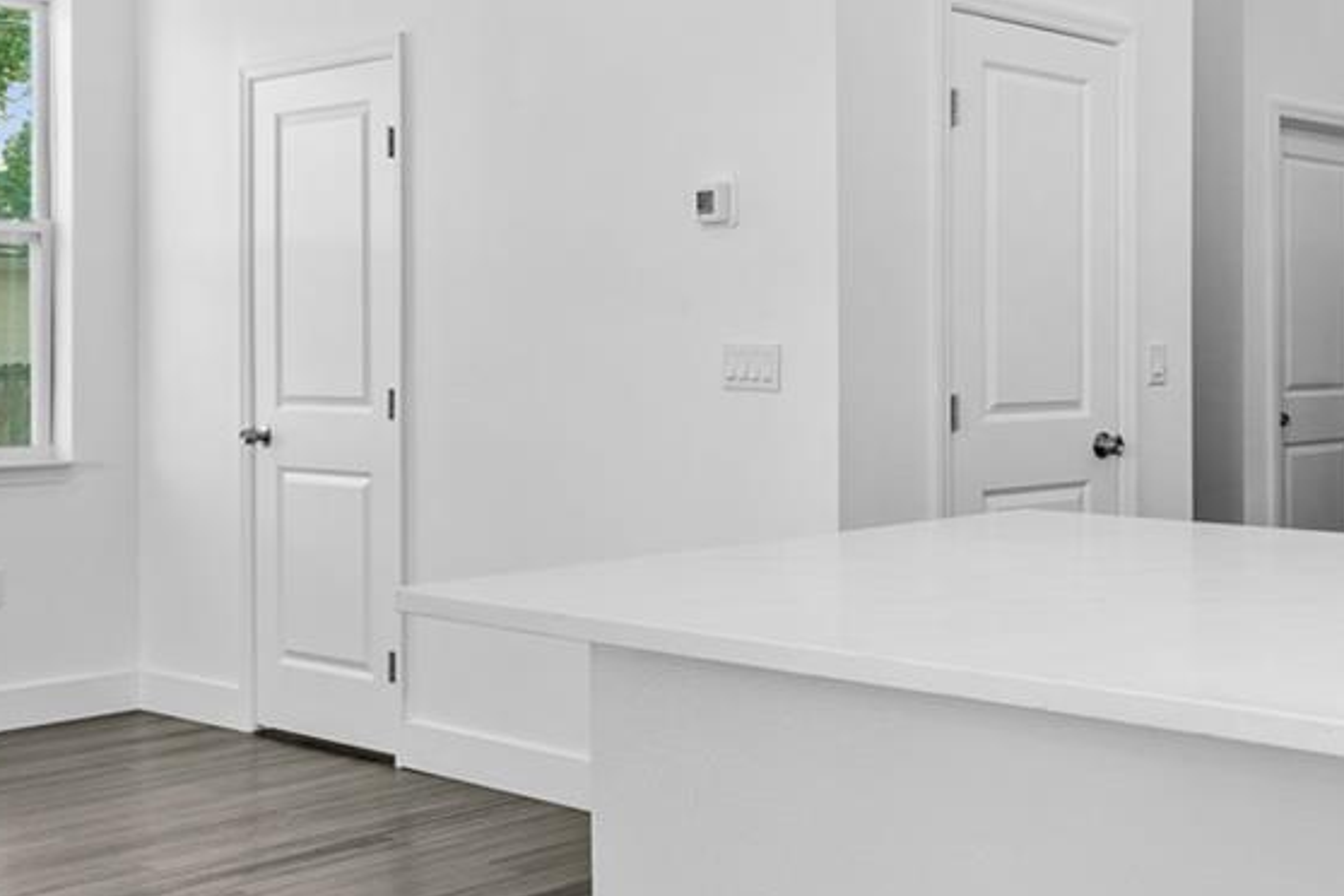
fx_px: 1605
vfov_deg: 31.1
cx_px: 1433
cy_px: 356
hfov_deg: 38.6
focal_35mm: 43
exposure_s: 1/2.5
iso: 100
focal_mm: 10
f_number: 7.1
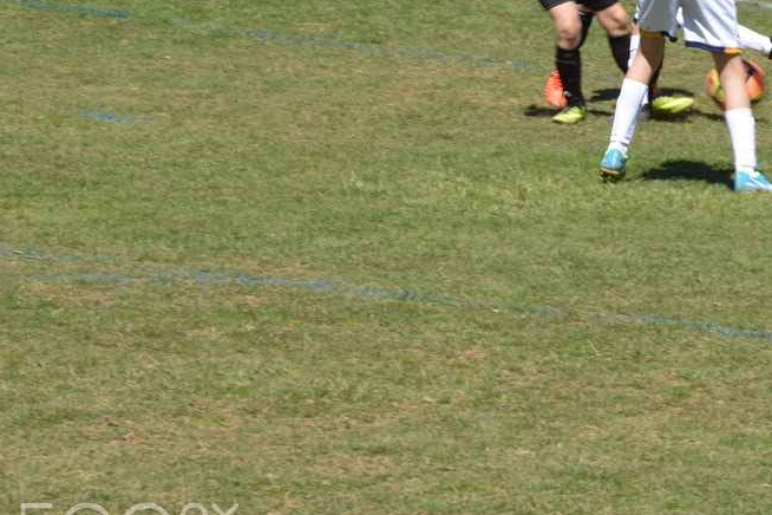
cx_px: 890
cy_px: 55
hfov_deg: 4.9
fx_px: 8920
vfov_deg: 3.3
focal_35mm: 416
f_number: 22
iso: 400
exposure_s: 1/100
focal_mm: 170
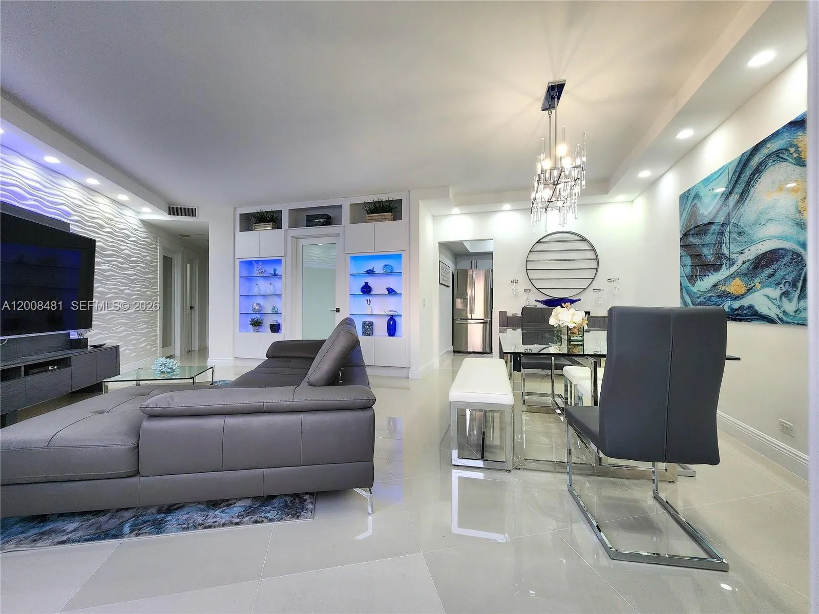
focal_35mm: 13
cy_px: 307
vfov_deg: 89.9
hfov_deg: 106.2
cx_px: 410
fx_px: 308
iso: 100
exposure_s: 1/60.2
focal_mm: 2.2
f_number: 2.2
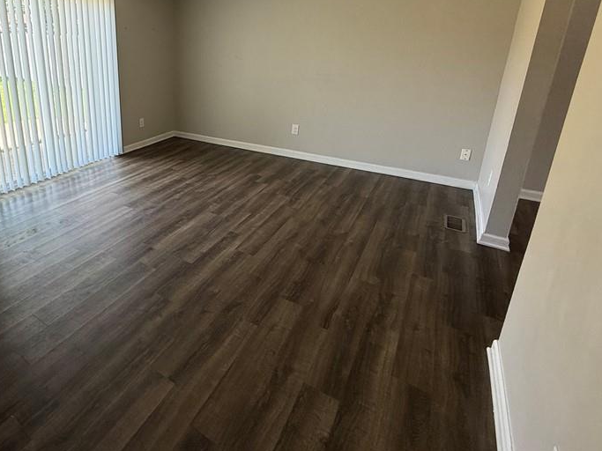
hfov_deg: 74.9
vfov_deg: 61.6
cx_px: 173
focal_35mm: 21
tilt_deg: -16.2
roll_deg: +1.1
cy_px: 144
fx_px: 365
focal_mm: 2.22
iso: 80
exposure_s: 1/99
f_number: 2.2
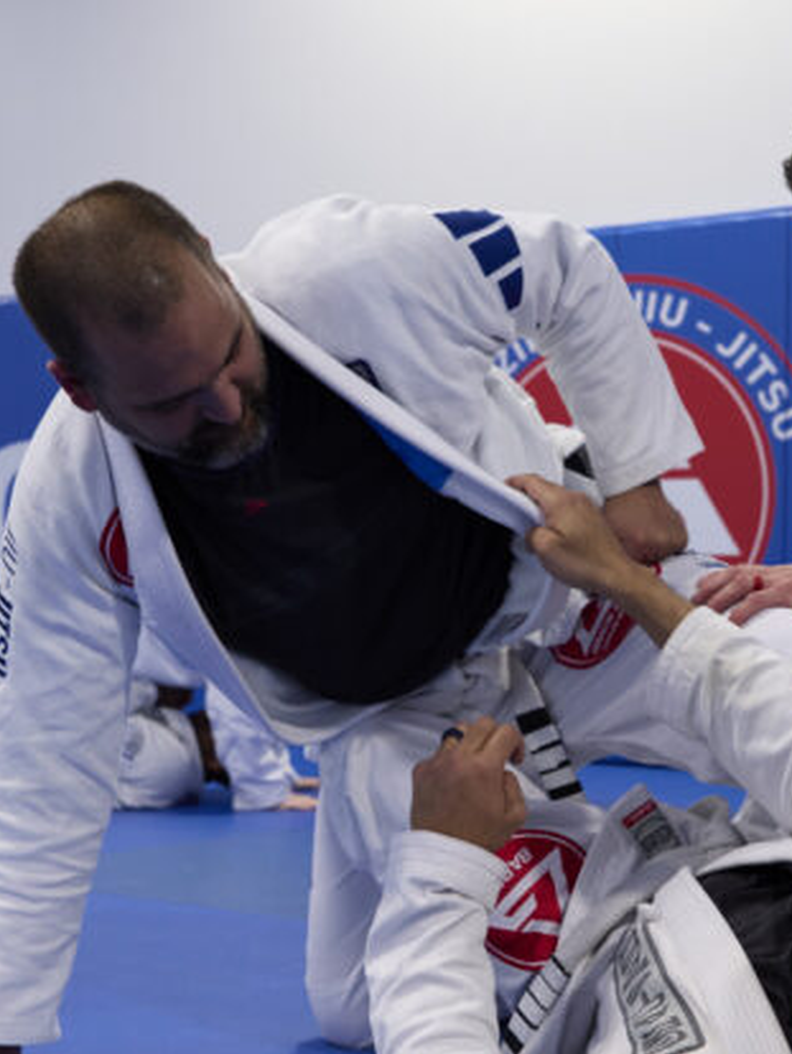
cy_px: 662
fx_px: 1737
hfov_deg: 25.6
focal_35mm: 57
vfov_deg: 33.6
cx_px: 484
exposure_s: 1/200
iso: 1600
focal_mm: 24
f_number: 3.5
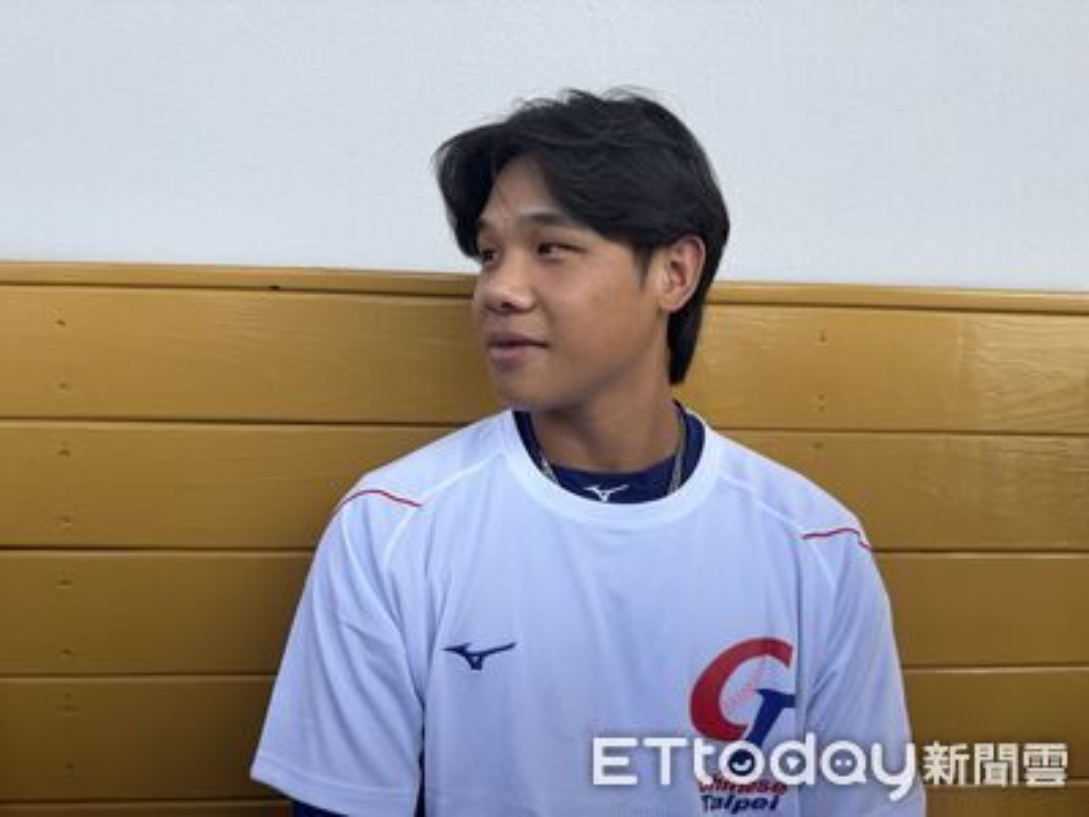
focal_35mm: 24
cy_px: 408
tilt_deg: -9.4
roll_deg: -1.3
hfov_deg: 71.6
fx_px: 755
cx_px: 544
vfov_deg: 56.8
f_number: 1.78
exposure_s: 1/497
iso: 80
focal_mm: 6.76
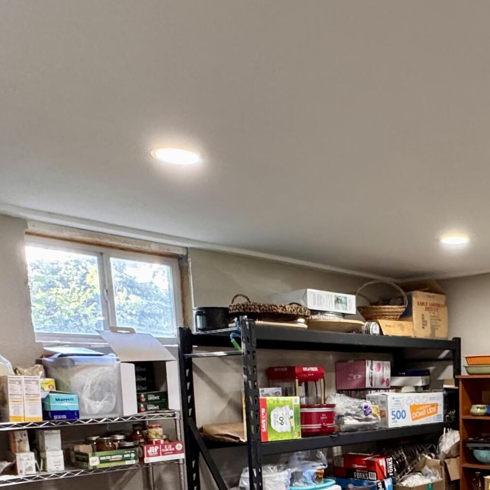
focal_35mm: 37
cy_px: 453
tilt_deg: -8.7
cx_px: 438
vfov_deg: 41.0
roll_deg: +0.8
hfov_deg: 41.5
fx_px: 593
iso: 400
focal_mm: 2.22
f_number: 2.2
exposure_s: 1/60
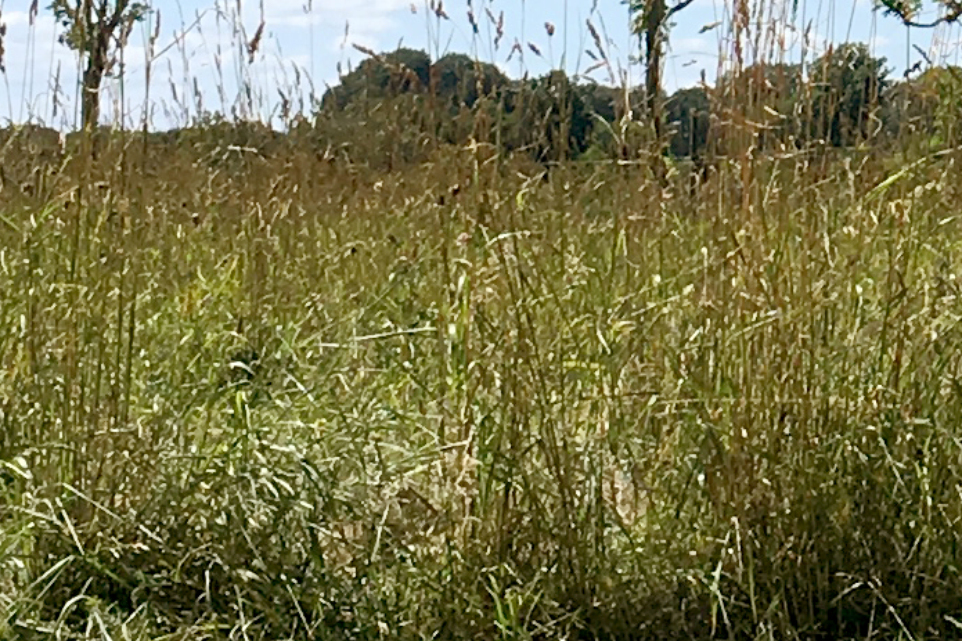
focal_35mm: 175
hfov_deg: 11.3
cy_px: -598
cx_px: 1431
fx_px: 4675
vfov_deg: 7.6
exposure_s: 1/1672
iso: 25
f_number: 2.2
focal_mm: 4.15
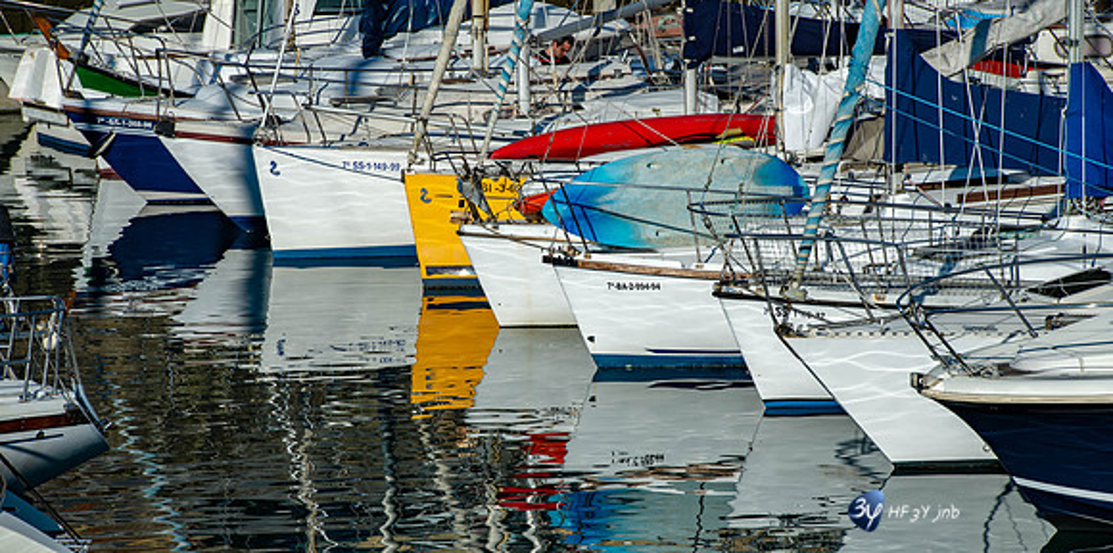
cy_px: 379
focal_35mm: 220
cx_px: 544
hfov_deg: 10.1
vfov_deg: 5.0
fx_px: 6324
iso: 100
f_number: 11
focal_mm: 200
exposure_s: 1/500
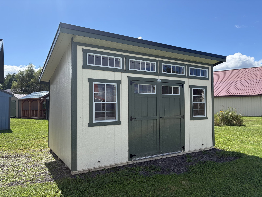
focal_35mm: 26
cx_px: 131
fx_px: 197
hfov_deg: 67.3
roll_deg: +0.4
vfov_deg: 53.1
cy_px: 98
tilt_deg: +1.4
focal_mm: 5.96
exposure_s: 1/3125
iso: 50
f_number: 1.6
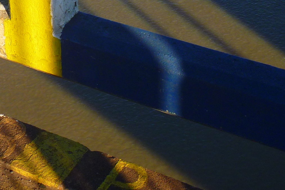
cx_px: 63
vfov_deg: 14.2
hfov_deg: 21.9
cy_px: -62
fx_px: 728
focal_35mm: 92
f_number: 4.5
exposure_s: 1/250
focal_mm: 6.3
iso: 100
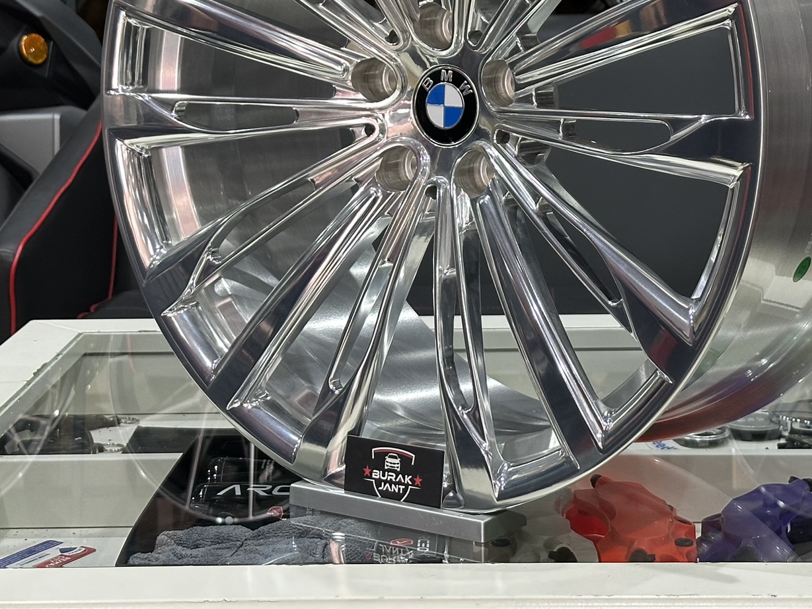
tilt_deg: -4.9
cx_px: 447
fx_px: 1877
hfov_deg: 24.4
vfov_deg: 18.3
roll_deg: +0.9
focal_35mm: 80
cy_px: 141
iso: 160
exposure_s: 1/50
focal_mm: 6.86
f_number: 1.78
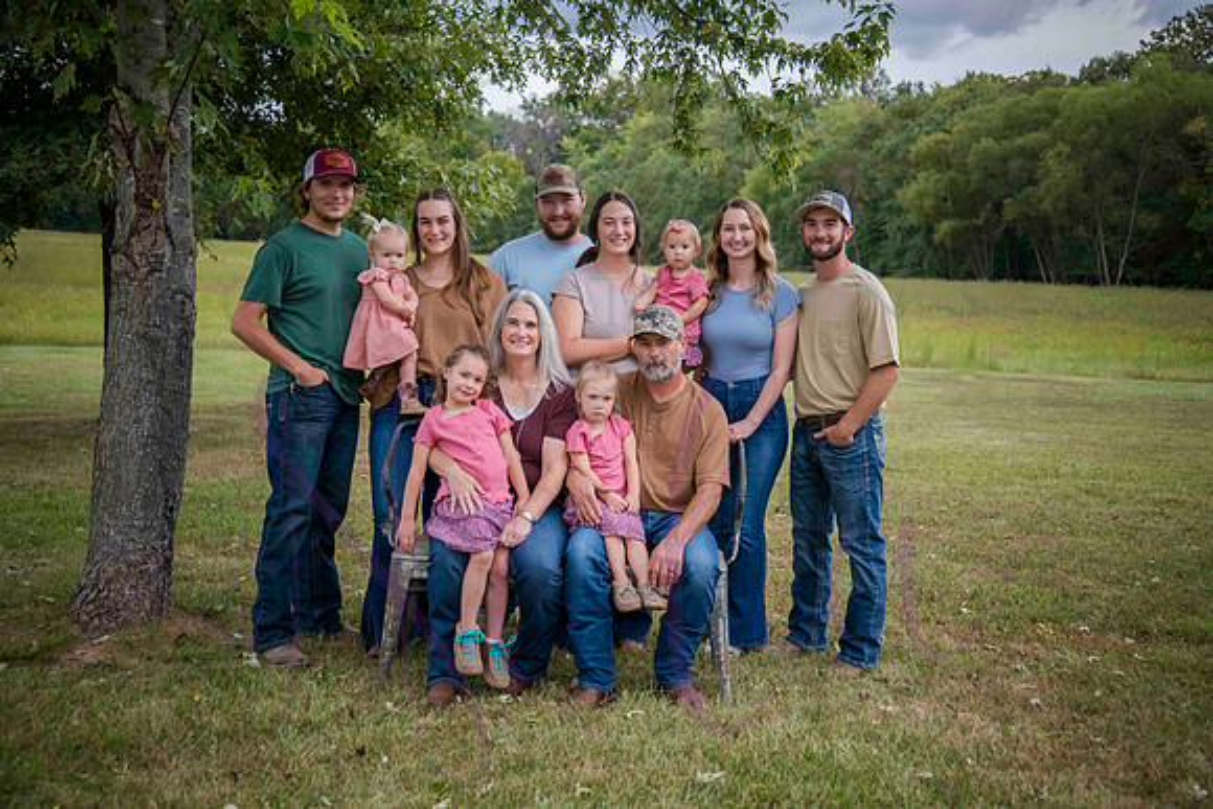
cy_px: 404
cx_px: 606
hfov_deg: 39.6
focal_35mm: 50
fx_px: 1685
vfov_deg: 27.0
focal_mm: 50
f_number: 4.2
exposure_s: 1/640
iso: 400
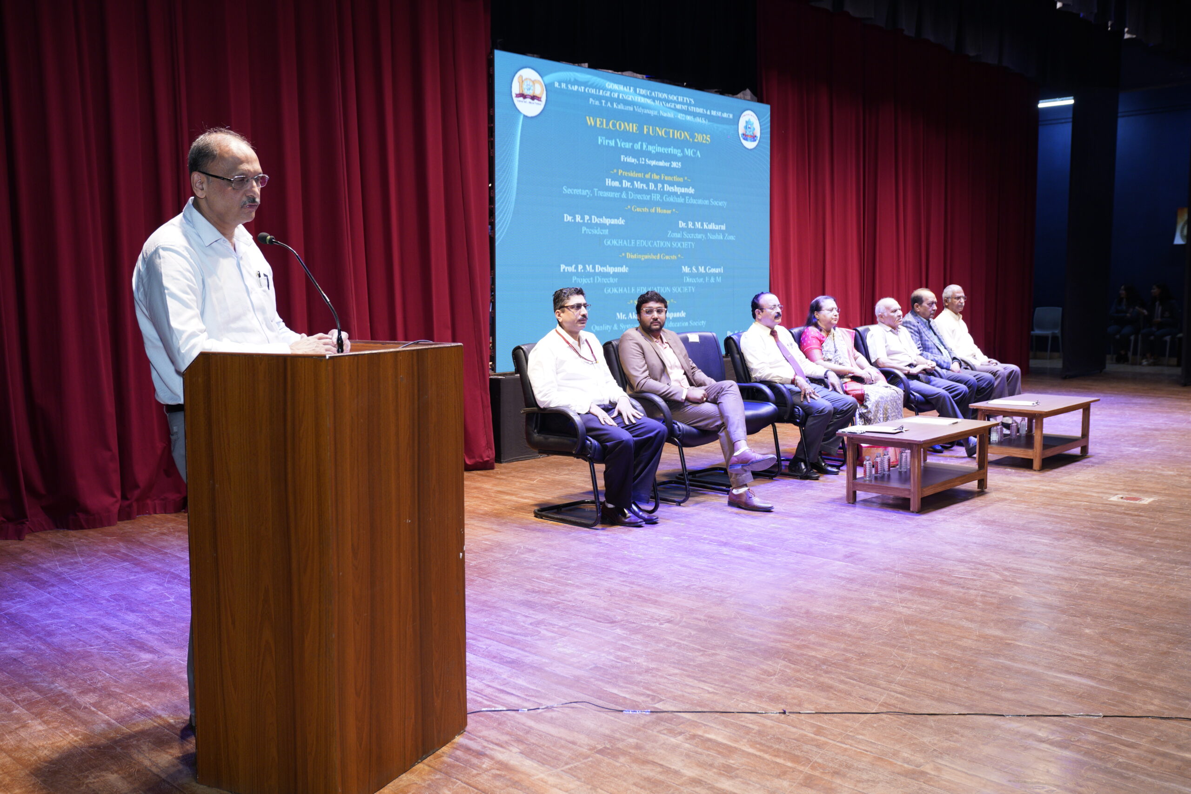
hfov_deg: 58.7
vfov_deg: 41.1
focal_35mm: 32
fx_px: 1059
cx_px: 596
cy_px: 397
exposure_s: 1/100
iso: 800
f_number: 4
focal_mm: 32
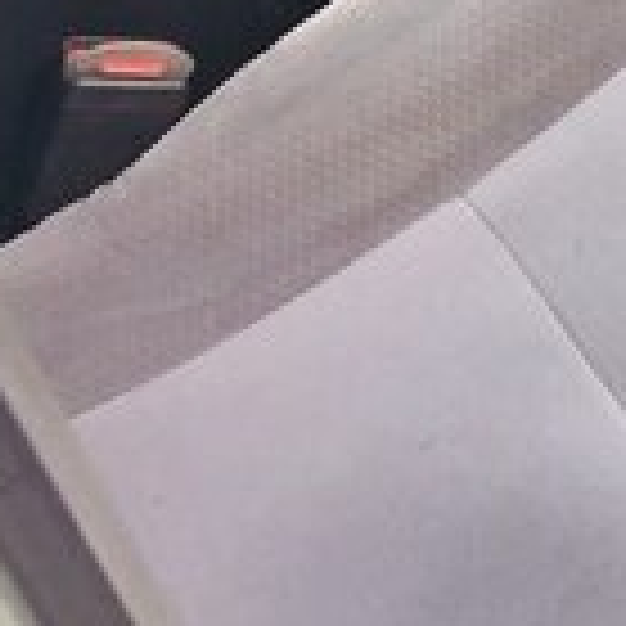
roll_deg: +0.4
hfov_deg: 12.5
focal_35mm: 122
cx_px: 1257
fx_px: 2496
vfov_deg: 13.2
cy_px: -412
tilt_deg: -25.5
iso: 32
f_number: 2.2
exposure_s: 1/100
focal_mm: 4.15
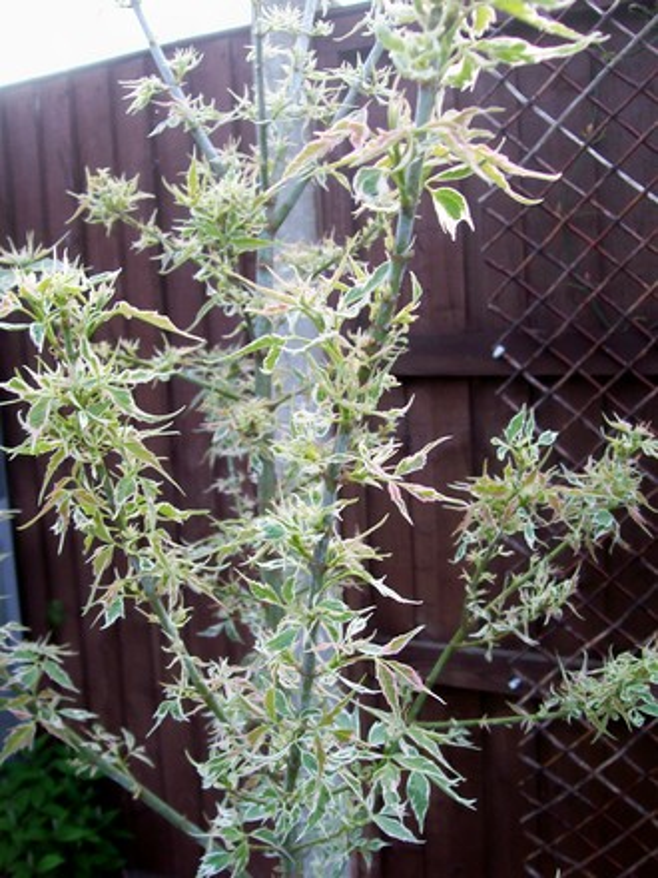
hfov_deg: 39.7
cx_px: 329
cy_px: 439
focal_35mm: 36
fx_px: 912
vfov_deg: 51.4
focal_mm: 6
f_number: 2.7
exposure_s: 1/32
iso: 86
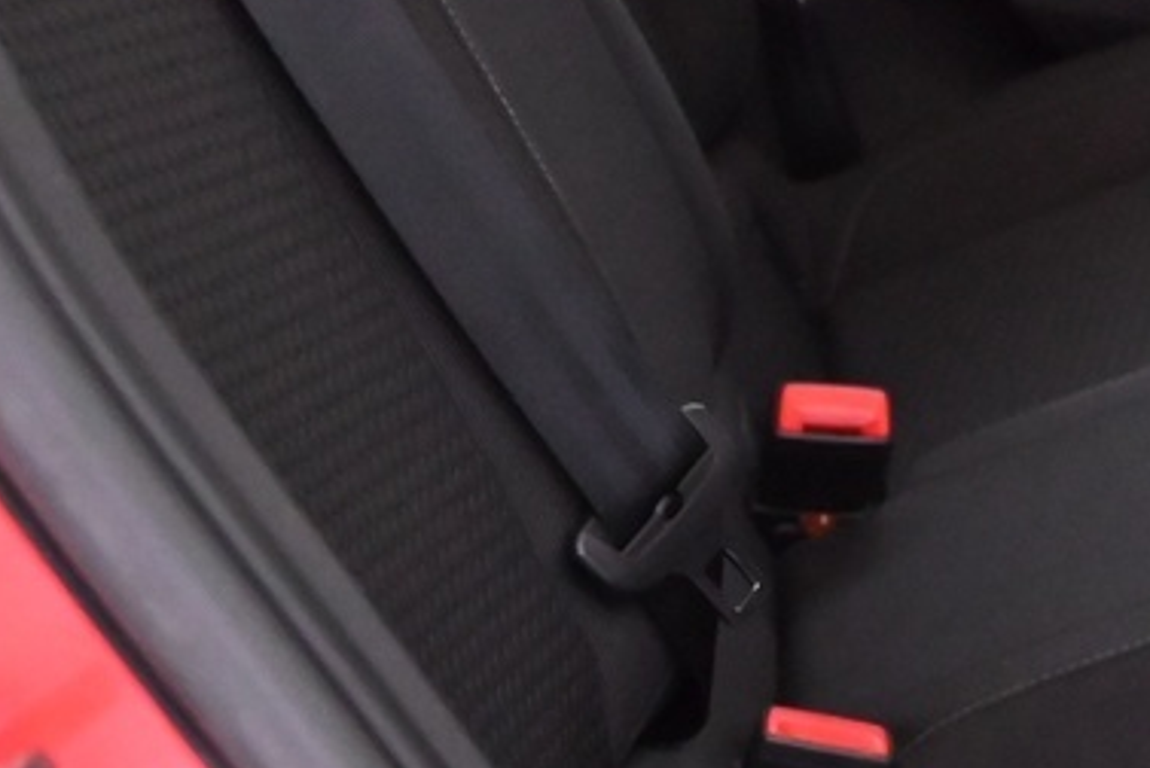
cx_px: 1842
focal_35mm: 103
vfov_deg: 13.2
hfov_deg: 17.4
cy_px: 88
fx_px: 3293
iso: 7200
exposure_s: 1/60
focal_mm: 24
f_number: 4
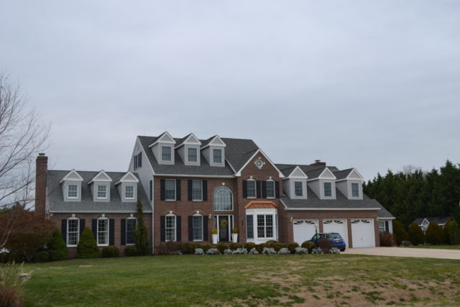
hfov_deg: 49.5
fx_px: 498
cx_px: 230
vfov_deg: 34.2
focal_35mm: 39
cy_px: 154
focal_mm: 26
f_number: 5.6
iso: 100
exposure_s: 1/125
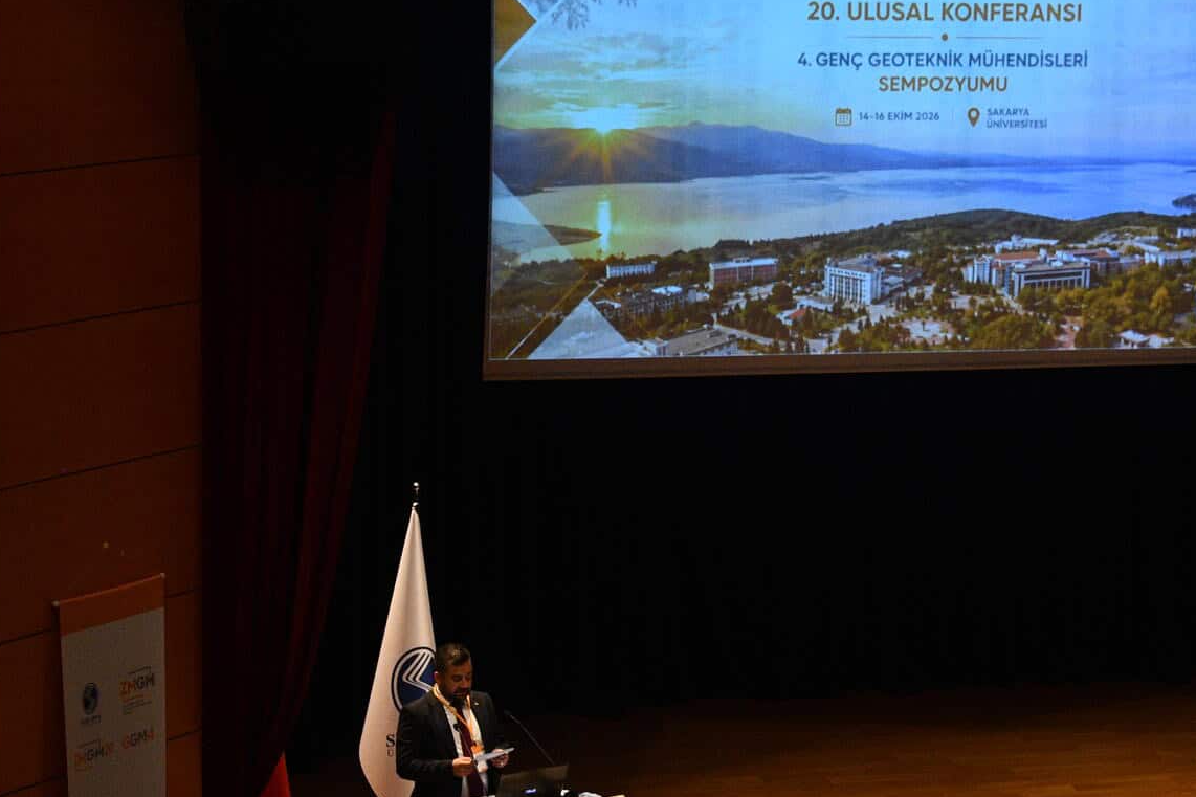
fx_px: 3687
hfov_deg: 18.3
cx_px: 923
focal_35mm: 111
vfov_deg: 12.3
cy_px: 430
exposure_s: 1/125
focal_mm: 44
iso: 2000
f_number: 4.5
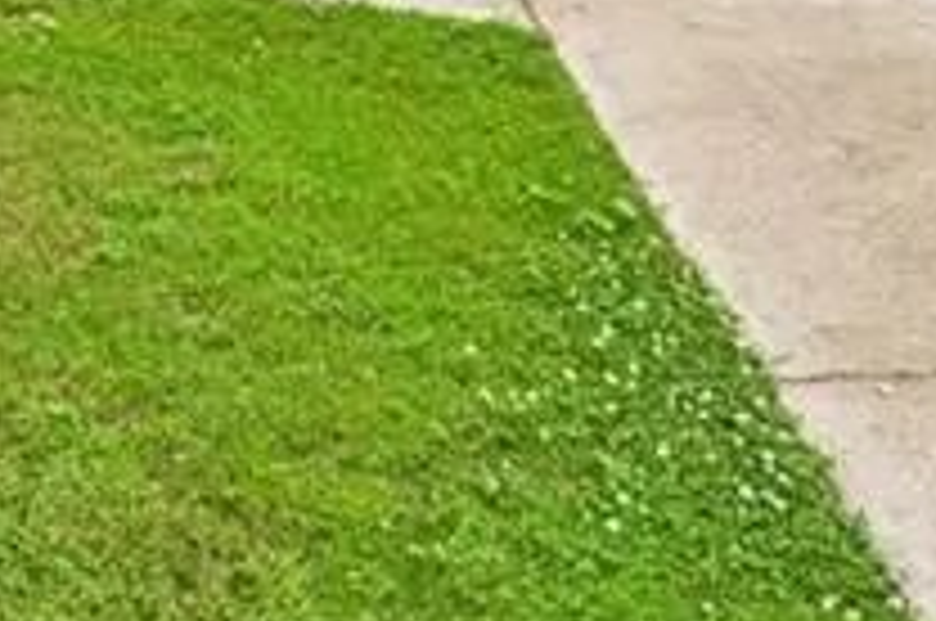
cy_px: -749
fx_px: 1791
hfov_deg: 28.7
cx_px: 198
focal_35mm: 69
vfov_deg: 14.7
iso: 320
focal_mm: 14
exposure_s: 1/250
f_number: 8
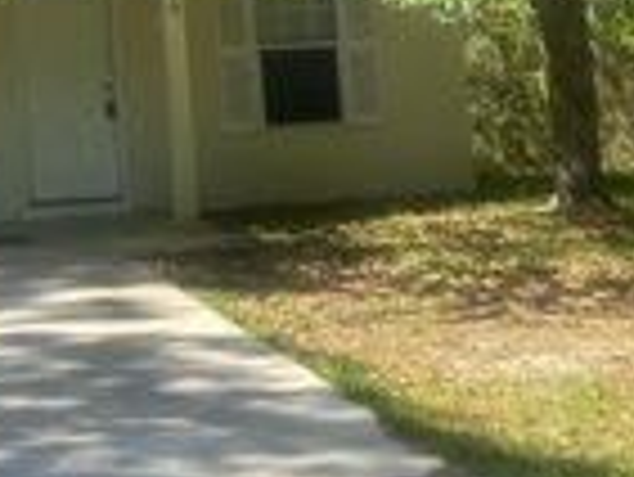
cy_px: -88
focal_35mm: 85
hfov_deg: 22.4
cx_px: 49
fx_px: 1558
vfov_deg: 16.7
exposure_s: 1/1412
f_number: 1.78
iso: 80
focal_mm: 6.86
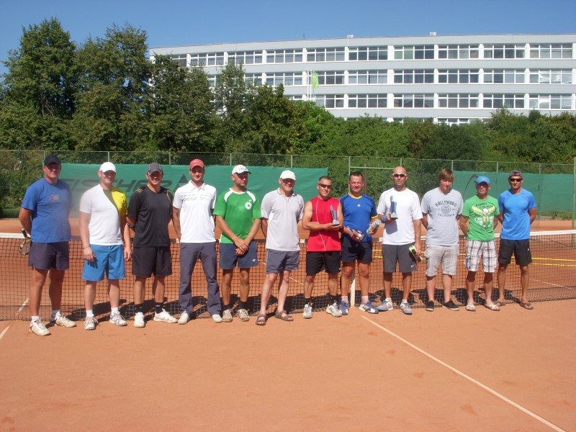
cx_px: 288
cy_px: 216
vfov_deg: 37.7
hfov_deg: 49.0
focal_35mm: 38
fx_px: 632
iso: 100
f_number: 6.6
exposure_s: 1/400
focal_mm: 6.3
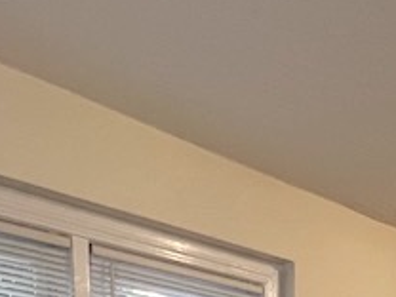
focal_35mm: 50
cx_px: 446
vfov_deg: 21.2
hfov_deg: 33.0
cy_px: 514
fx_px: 572
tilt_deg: -7.5
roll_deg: -1.6
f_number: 1.8
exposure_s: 1/60
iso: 200
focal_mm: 1.57
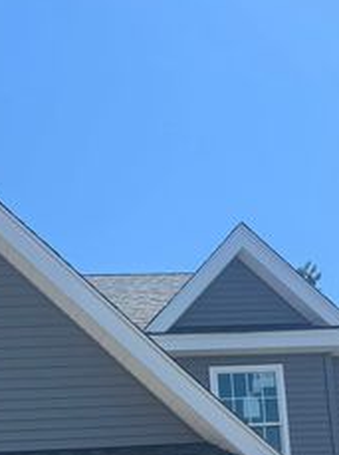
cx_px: -40
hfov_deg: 20.0
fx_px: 917
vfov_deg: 23.5
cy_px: 639
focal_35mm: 70
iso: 80
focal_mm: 6.76
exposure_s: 1/3096
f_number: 1.78
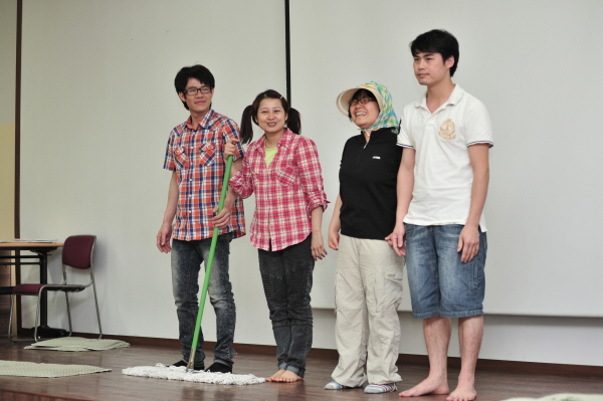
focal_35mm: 80
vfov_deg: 17.0
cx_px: 302
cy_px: 200
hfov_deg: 25.4
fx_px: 1339
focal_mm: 80
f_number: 3.2
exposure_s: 1/250
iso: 800
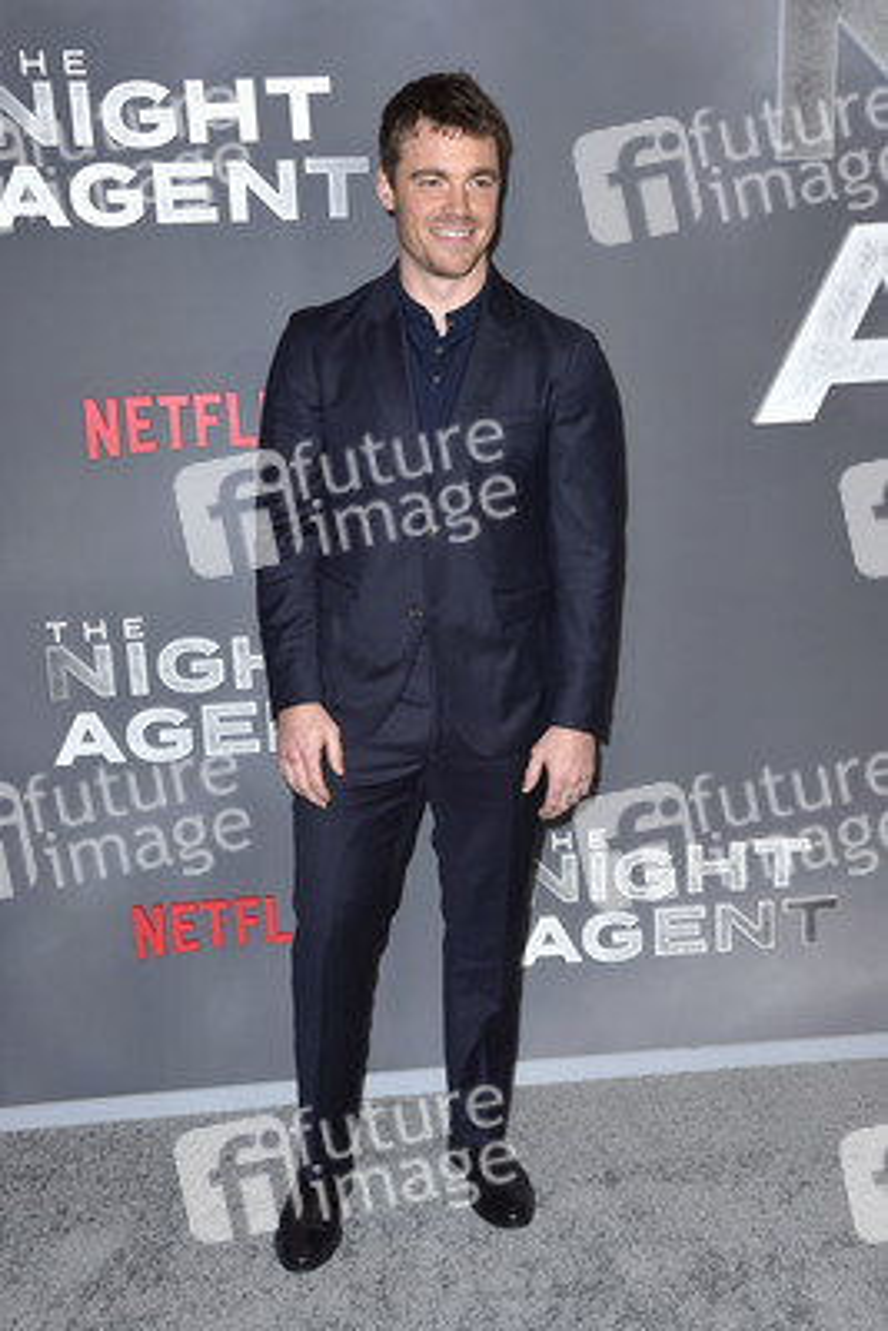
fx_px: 1774
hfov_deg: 28.1
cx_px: 444
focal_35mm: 48
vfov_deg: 41.1
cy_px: 666
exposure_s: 1/250
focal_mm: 48
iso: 400
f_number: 6.3
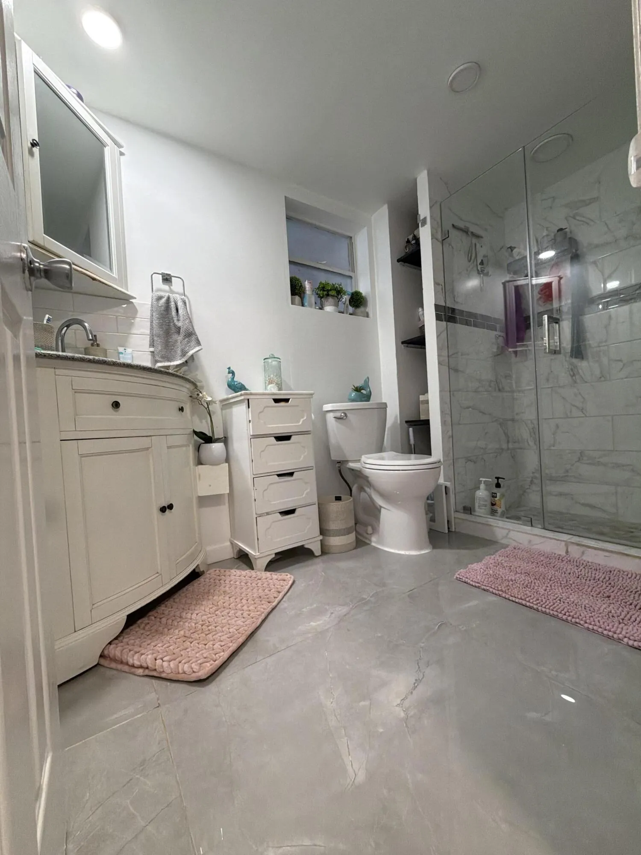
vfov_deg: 102.1
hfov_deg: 85.7
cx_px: 320
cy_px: 428
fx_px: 346
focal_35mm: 14
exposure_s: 1/60
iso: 250
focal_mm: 2.22
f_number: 2.2
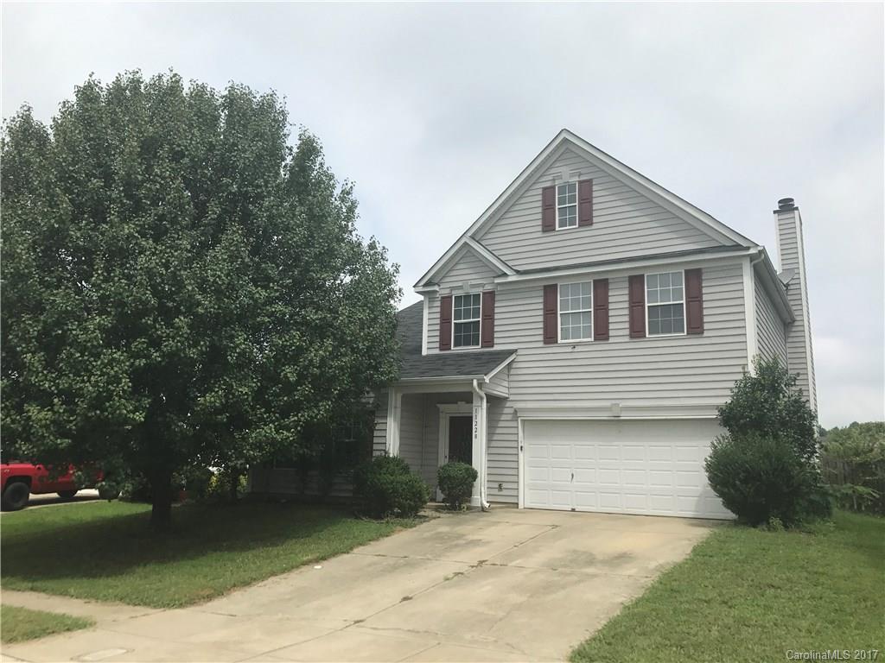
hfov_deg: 63.4
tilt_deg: +11.1
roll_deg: -2.3
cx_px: 442
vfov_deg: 49.7
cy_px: 332
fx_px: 716
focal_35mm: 28
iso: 20
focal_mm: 3.99
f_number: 1.8
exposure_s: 1/3831
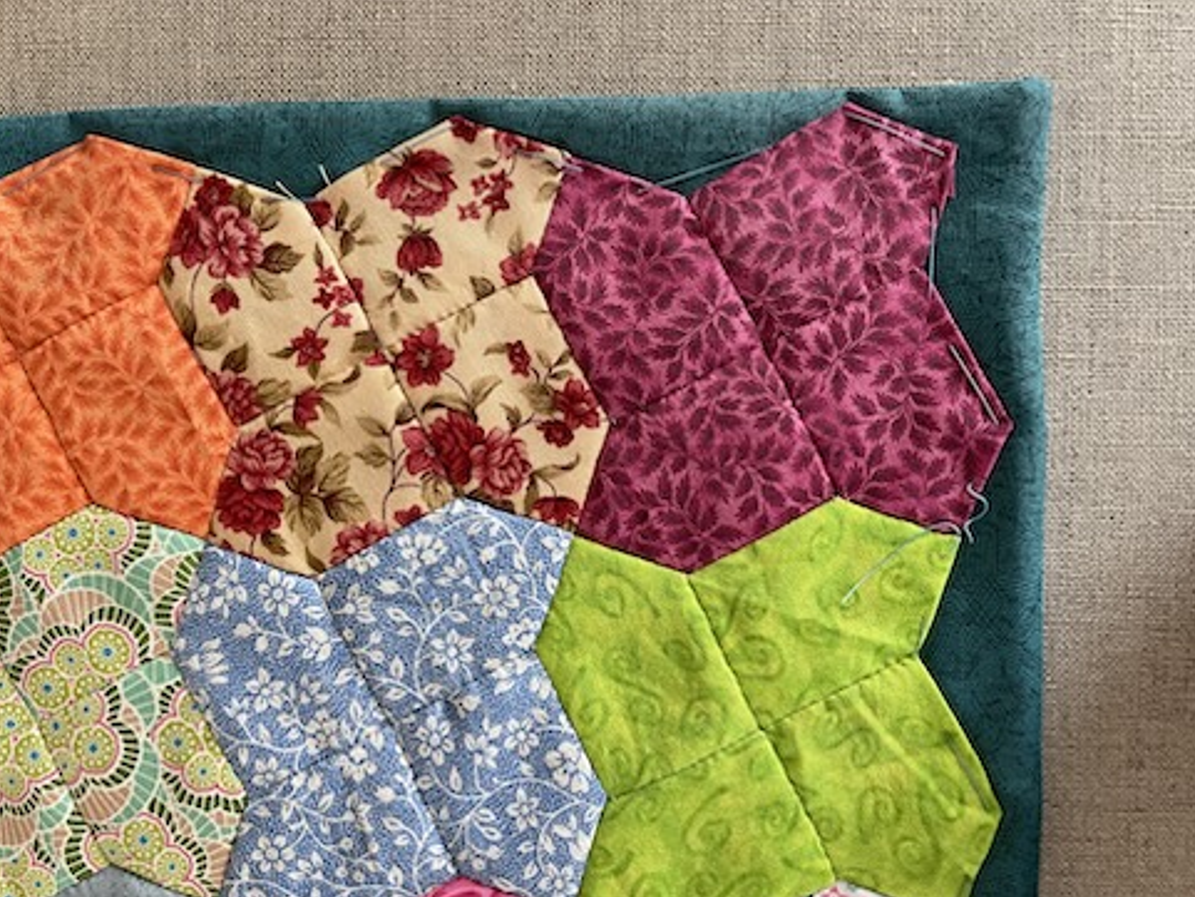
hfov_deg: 65.3
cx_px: 586
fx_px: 932
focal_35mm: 27
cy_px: 439
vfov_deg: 51.4
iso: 200
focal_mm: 4.2
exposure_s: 1/60
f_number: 1.6
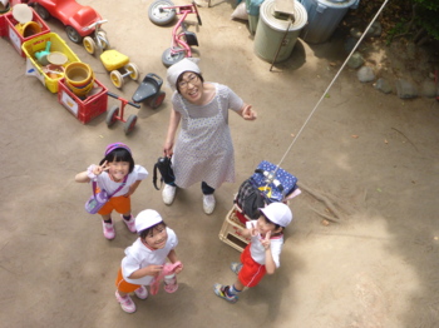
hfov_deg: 43.0
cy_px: 164
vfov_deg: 32.8
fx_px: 558
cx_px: 220
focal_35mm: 44
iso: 400
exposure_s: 1/320
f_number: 4.3
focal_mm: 7.8
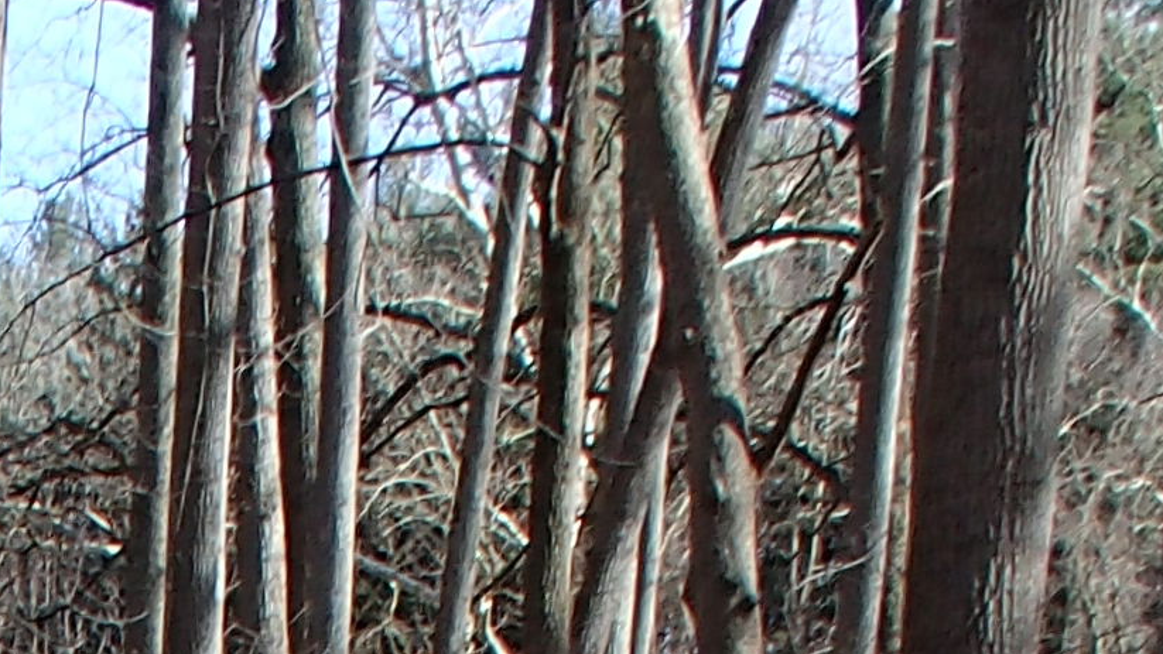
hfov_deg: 13.6
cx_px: -646
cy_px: 2074
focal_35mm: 147
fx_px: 4533
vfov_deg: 7.2
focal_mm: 5
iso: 100
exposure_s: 1/250
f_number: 3.9
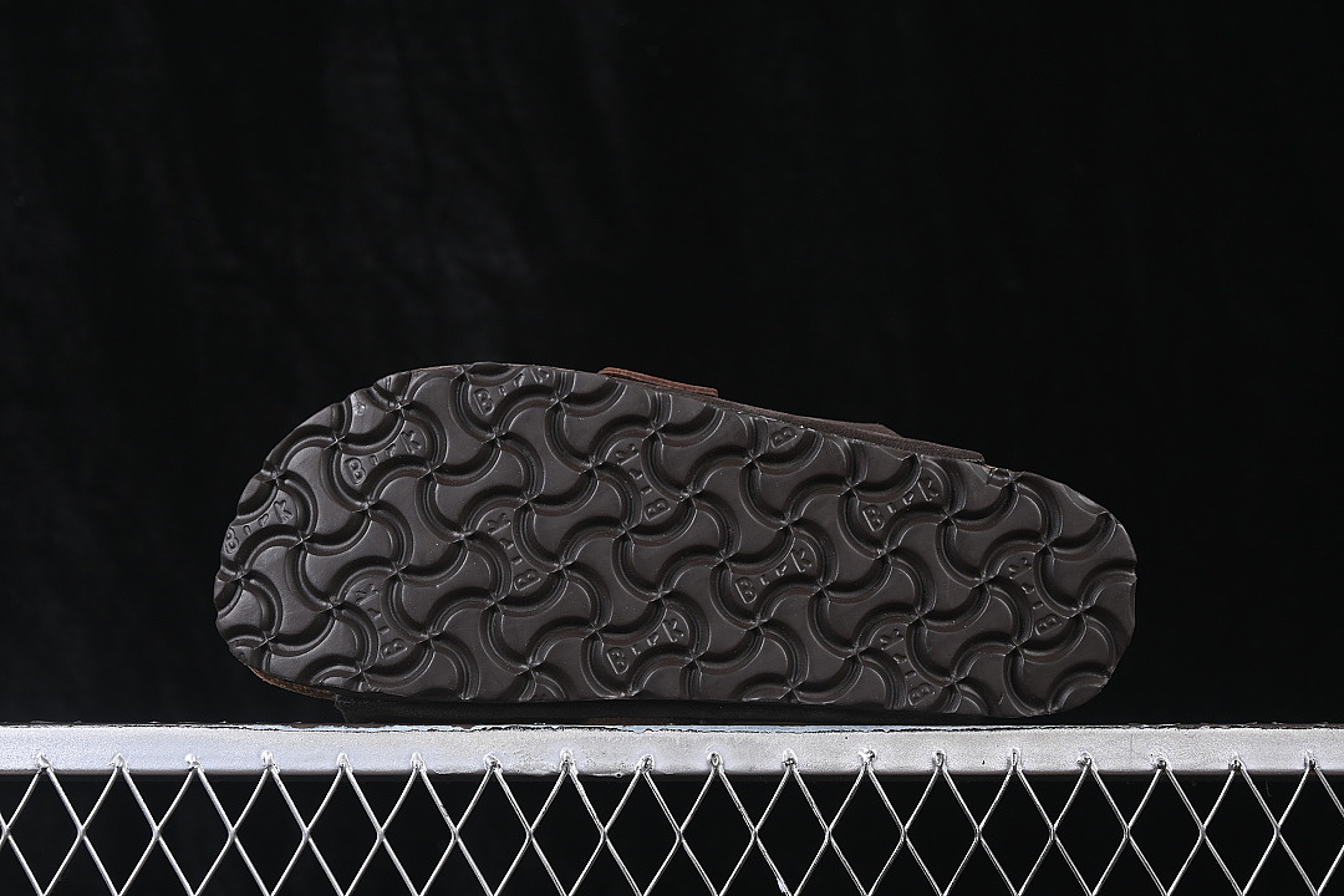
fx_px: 2800
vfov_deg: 18.2
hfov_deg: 27.0
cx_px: 672
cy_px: 448
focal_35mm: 75
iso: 160
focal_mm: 50
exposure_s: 1/60
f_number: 6.3
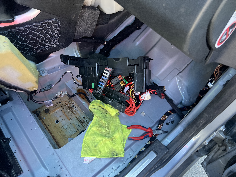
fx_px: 177
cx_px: 118
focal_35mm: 26
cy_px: 88
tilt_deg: -51.7
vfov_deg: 53.1
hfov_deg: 67.3
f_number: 1.5
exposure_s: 1/121
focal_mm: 5.7
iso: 125
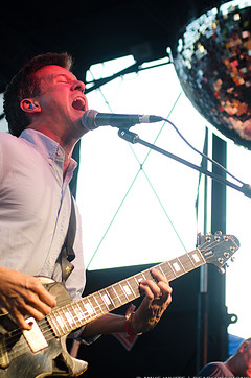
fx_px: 861
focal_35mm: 82
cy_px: 149
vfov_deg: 24.8
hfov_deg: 16.6
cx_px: 114
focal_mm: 44
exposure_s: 1/400
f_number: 3.5
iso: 400
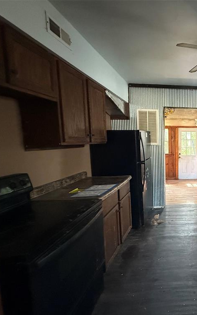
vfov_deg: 85.1
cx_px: 200
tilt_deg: -6.4
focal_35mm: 20
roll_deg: -0.6
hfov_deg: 48.3
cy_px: 159
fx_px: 172
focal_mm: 2.22
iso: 800
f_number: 2.2
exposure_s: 1/60
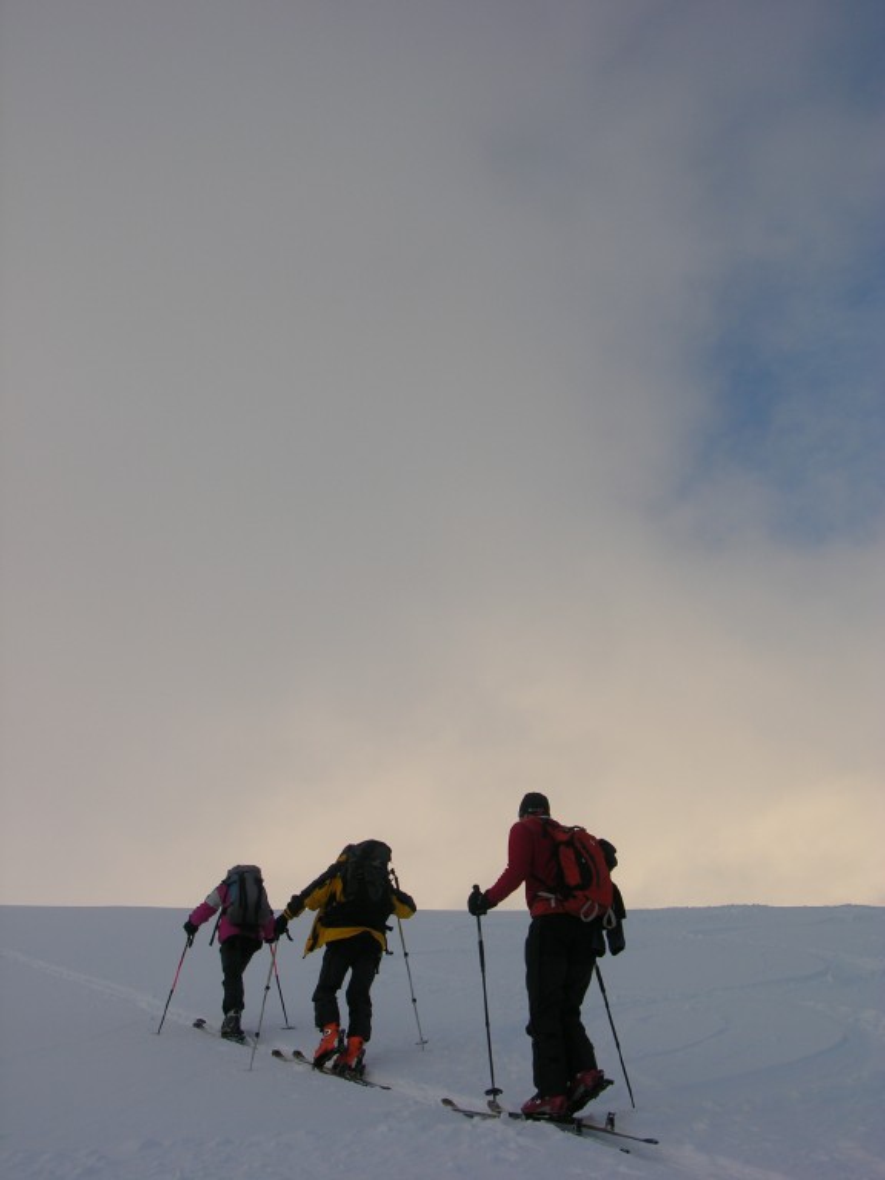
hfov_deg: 31.5
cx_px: 442
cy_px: 590
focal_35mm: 46
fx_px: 1568
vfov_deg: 41.2
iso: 50
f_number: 5.3
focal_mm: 11.6
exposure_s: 1/131
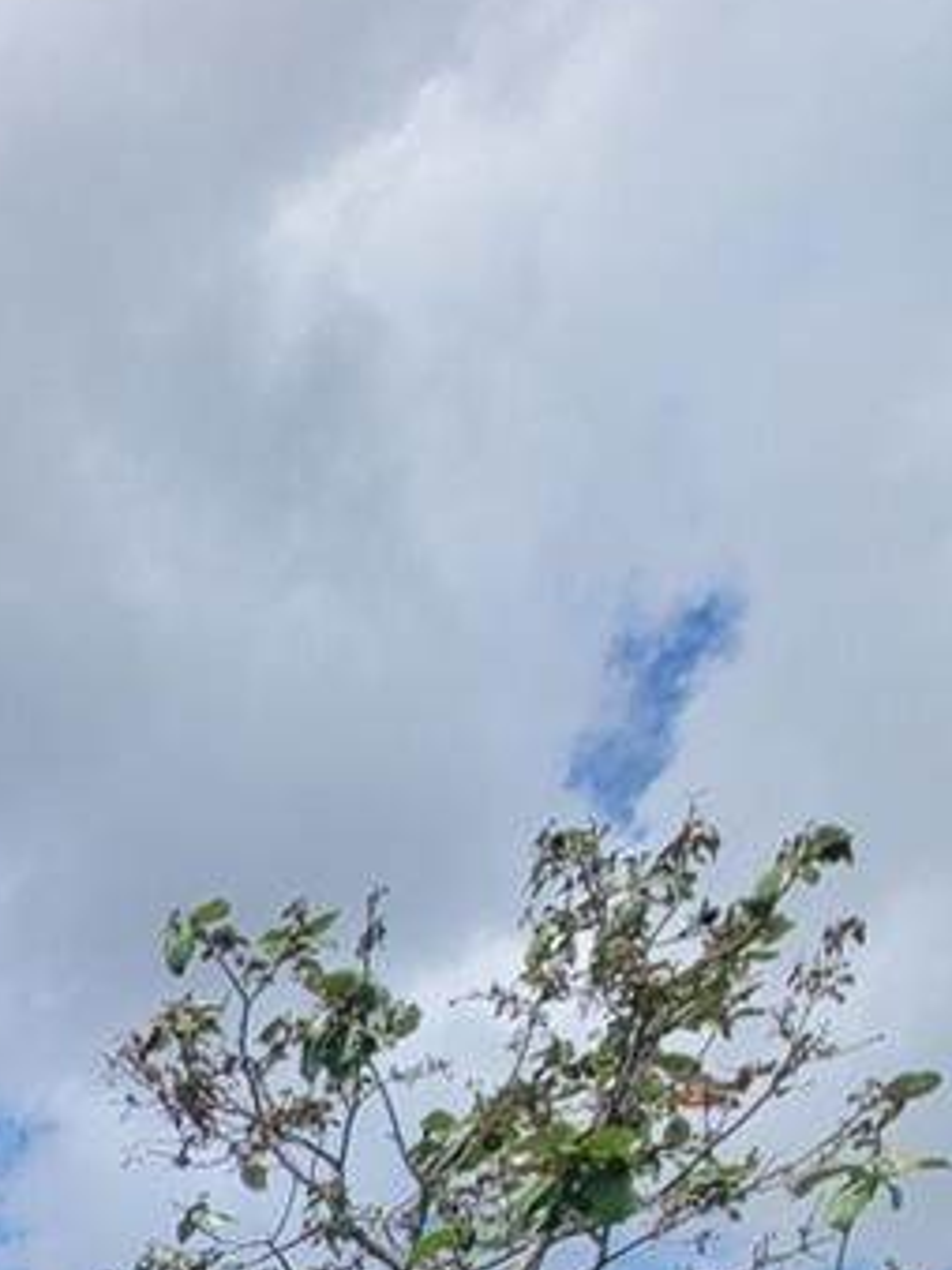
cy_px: 2072
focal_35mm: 46
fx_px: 1688
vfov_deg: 25.4
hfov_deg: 21.7
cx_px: -712
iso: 50
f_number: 2.2
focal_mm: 2.2
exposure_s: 1/1930
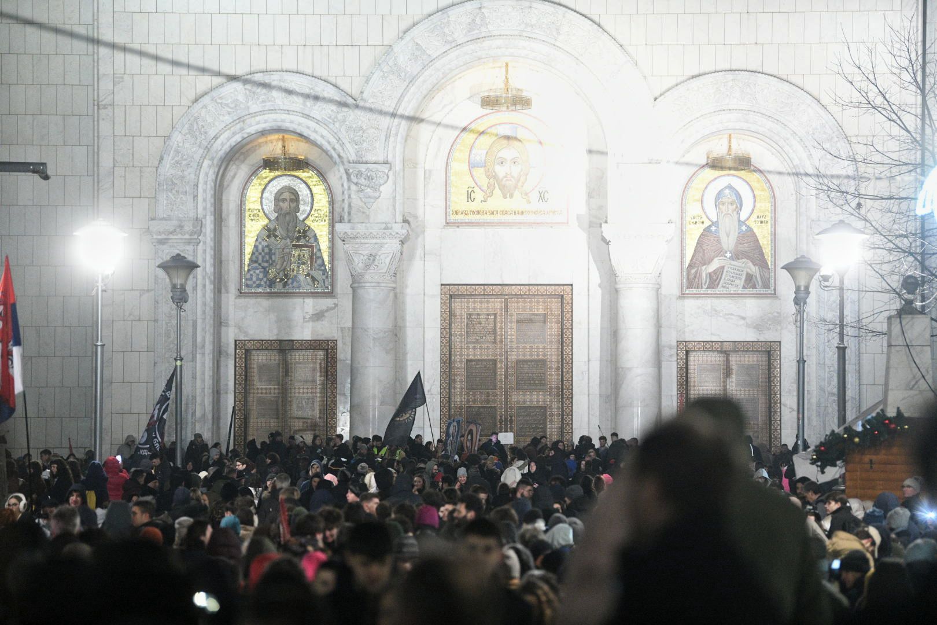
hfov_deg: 14.7
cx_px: 468
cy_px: 312
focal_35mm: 140
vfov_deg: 9.8
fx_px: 3644
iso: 6400
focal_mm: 140
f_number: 4
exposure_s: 1/40
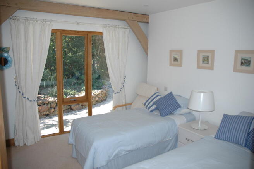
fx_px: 190
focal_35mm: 27
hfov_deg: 67.4
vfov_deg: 47.8
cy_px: 84
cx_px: 127
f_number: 3.5
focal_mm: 18
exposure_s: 1/125
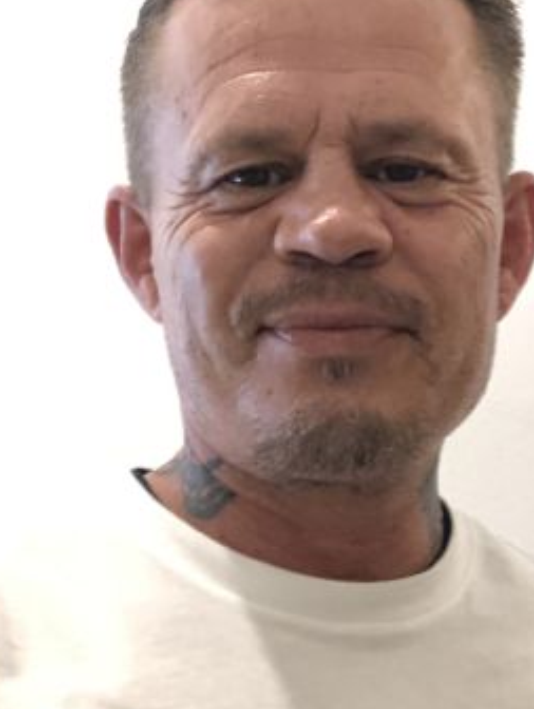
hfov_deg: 25.7
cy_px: 334
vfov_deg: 33.7
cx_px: 310
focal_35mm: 57
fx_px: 1169
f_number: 2.2
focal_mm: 2.87
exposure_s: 1/33
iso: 250
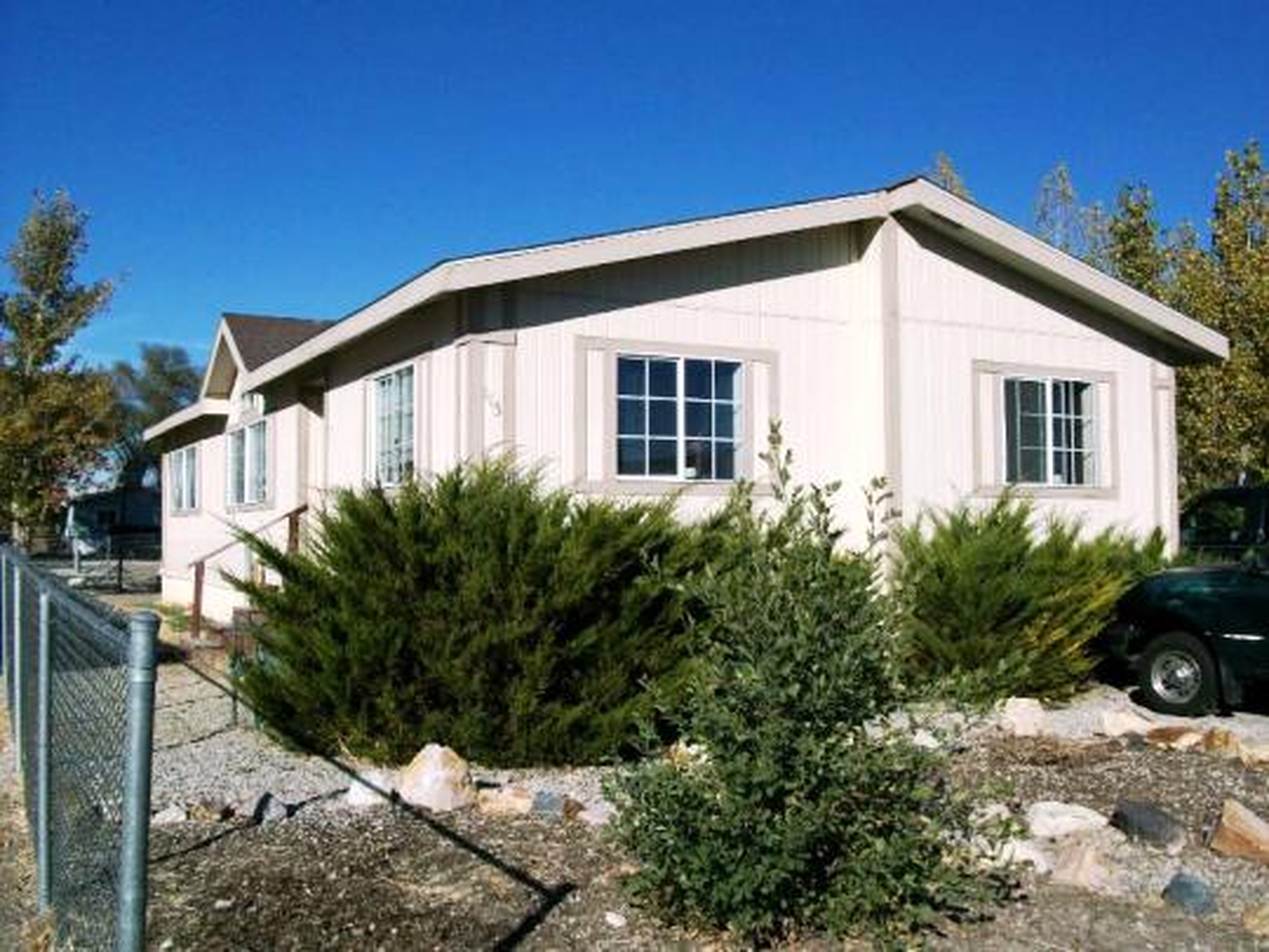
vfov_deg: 41.8
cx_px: 634
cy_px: 476
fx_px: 1246
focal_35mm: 34
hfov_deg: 54.0
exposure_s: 1/778
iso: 64
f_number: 5.5
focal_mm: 5.7
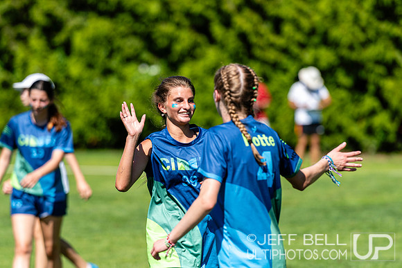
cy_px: 134
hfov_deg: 6.9
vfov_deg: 4.6
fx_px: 3351
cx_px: 201
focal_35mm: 300
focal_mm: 200
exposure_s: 1/1250
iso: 100
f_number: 3.2
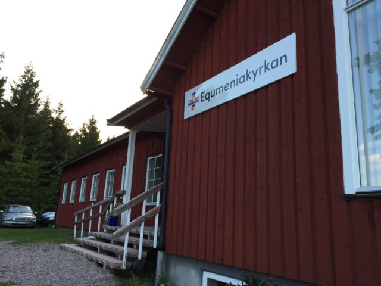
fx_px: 319
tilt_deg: +12.6
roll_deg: -3.7
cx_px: 190
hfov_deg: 61.7
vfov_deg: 48.2
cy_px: 143
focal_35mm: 29
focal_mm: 4.15
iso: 32
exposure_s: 1/100
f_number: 2.2
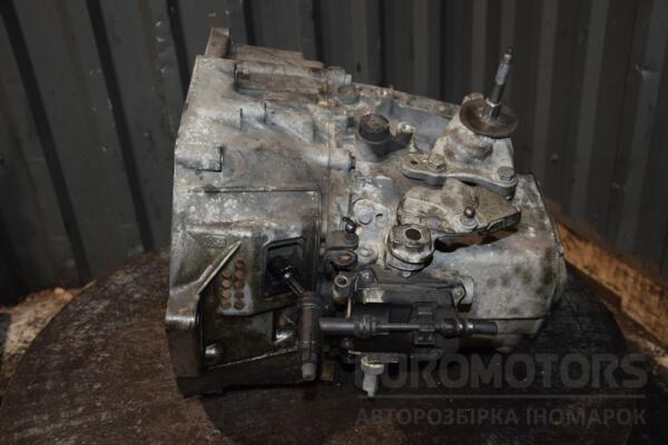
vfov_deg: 36.9
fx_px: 668
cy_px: 222
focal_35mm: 36
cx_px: 334
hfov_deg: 53.1
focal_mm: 24
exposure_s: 1/60
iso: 800
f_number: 5
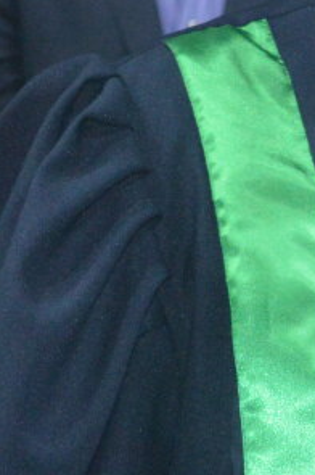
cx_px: 821
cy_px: 275
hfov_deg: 3.8
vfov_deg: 5.8
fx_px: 4709
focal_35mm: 358
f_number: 5.3
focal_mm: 44
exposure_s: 1/60
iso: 1400
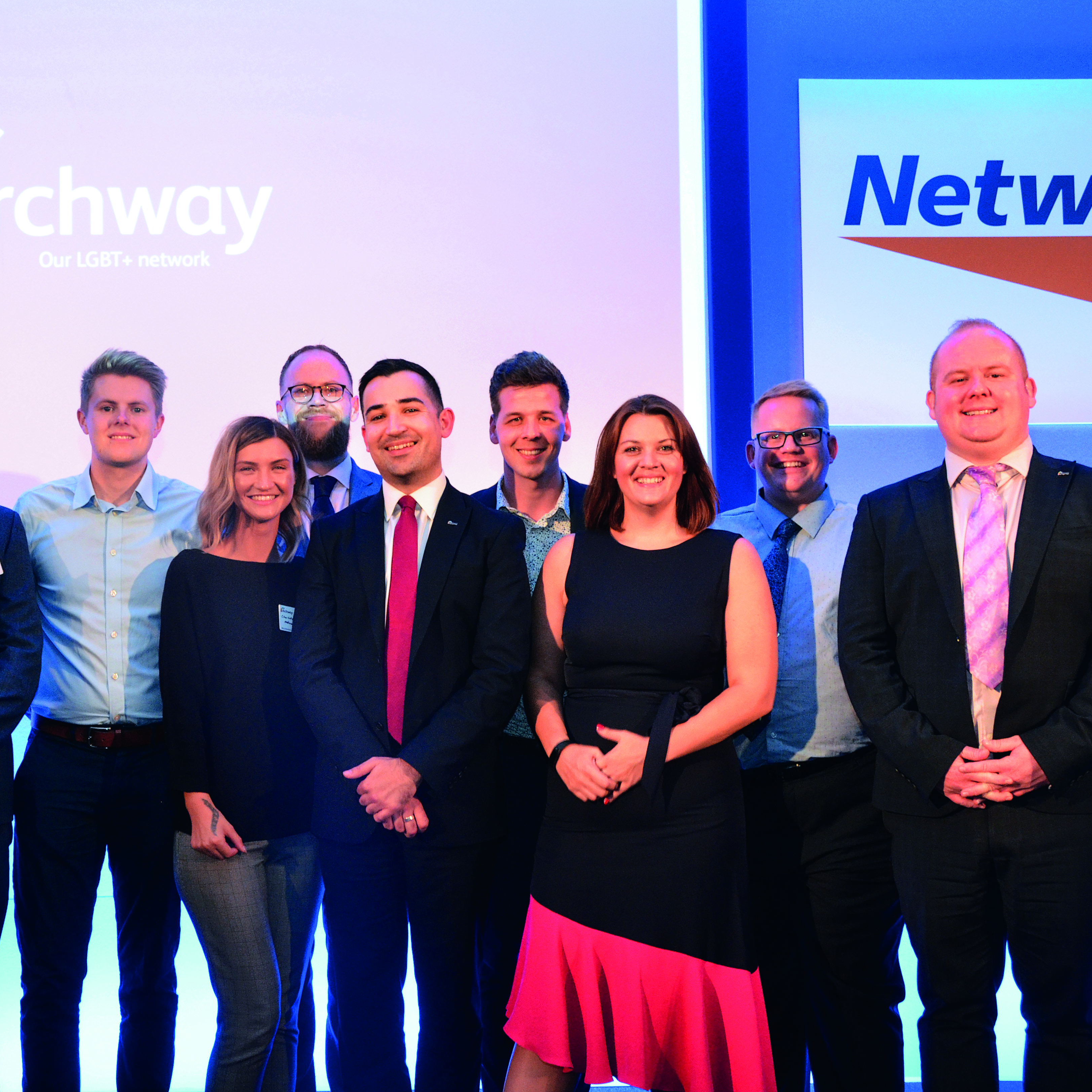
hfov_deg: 31.4
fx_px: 1927
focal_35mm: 54
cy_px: 547
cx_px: 385
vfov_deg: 31.6
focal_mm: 28
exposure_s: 1/60
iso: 1600
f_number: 8
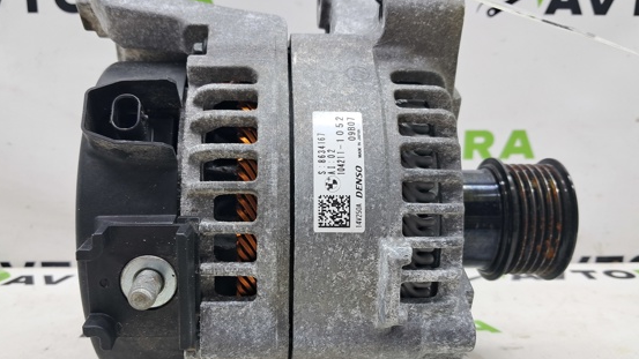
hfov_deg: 58.0
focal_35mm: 34
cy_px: 220
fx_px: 576
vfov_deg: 34.5
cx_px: 306
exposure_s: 1/50
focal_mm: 4
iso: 50
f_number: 1.8
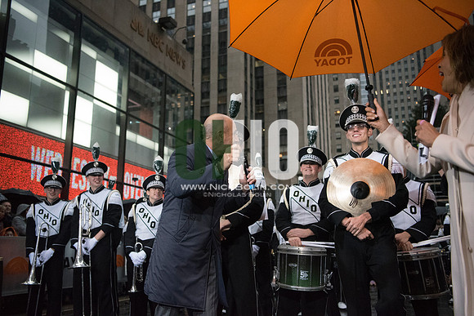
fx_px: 474
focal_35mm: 36
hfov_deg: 53.1
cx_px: 237
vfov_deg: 36.9
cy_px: 158
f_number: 2.8
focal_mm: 36
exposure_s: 1/4000
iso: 10000
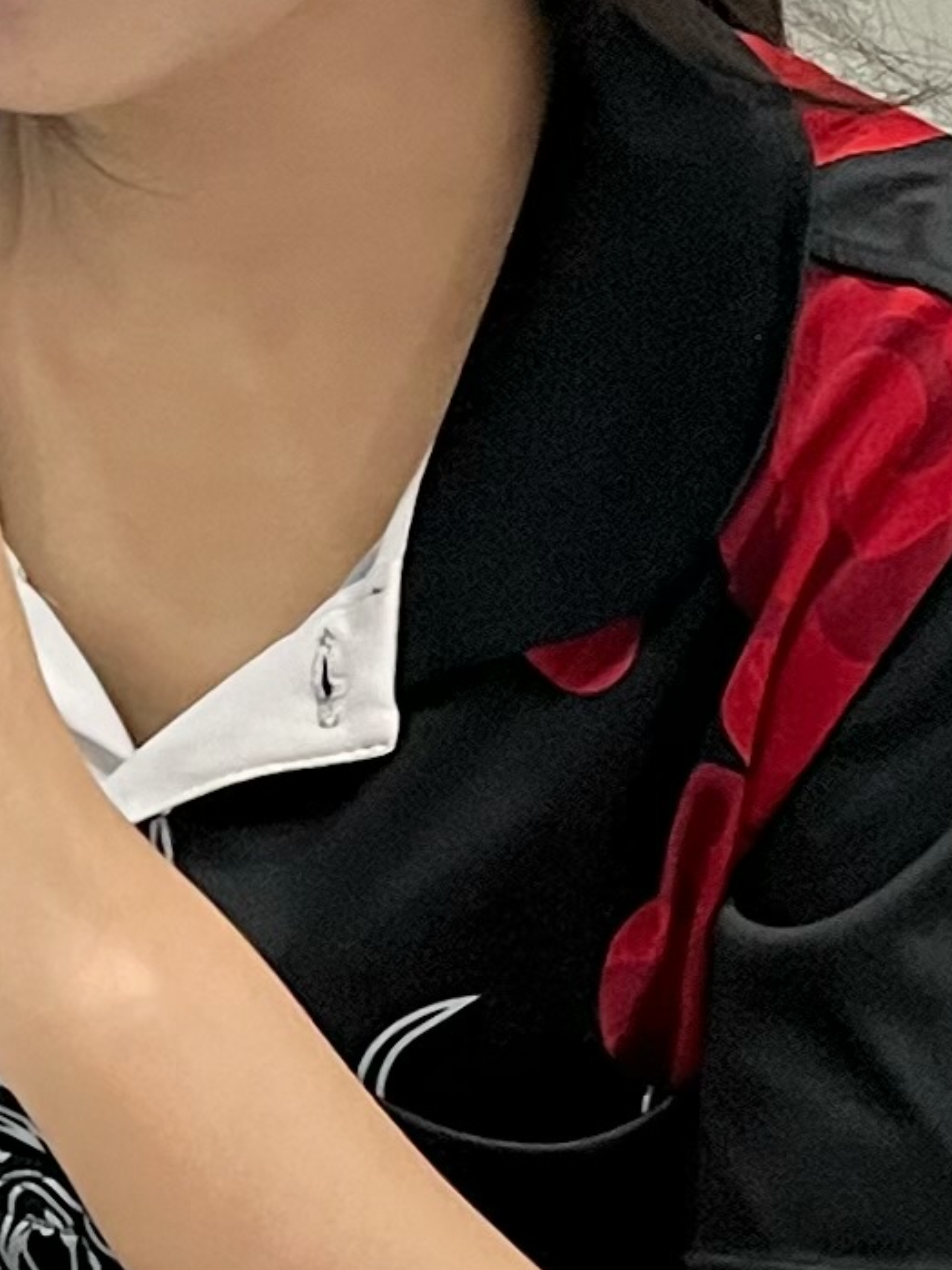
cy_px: 496
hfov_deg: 9.4
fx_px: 5502
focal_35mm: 150
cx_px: -798
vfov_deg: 13.2
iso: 125
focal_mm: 5.1
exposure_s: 1/50
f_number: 1.6
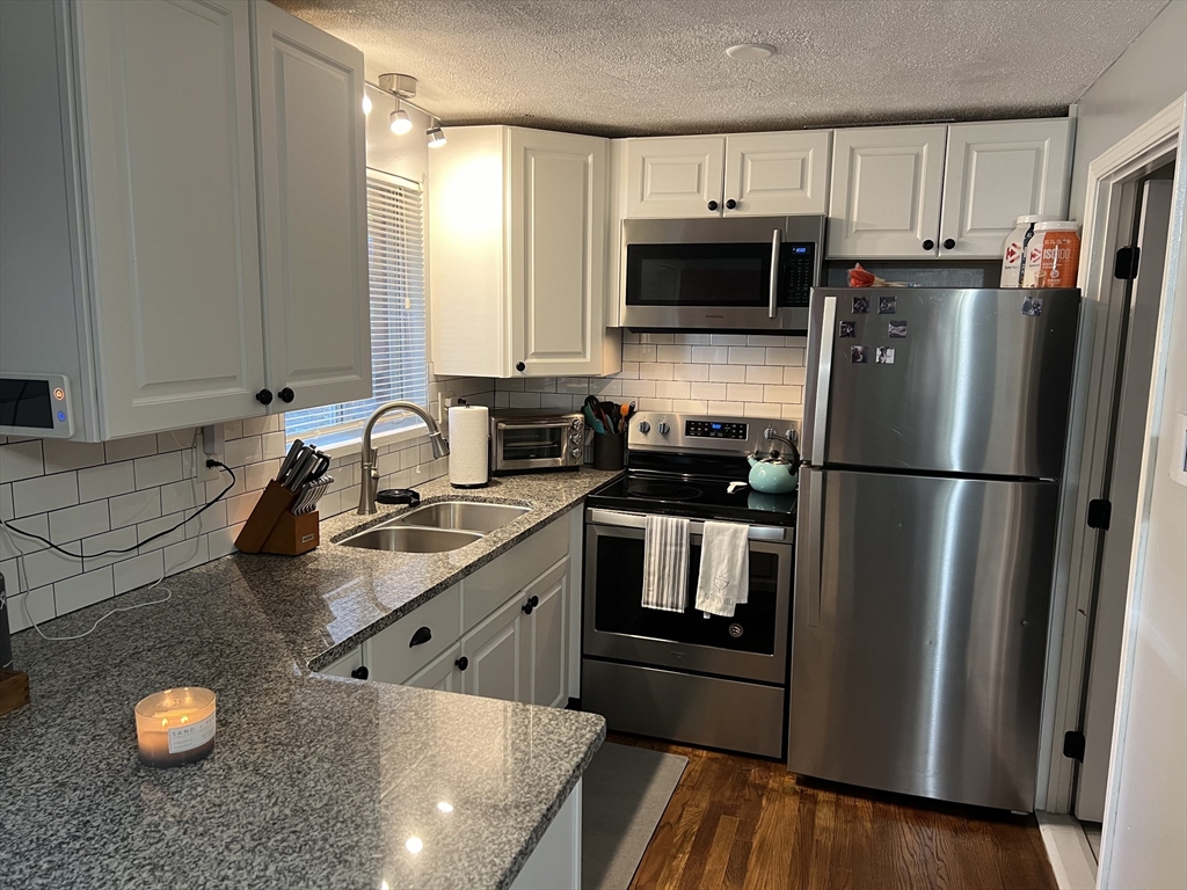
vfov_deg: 53.1
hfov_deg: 67.3
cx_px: 594
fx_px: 892
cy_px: 445
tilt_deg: -9.2
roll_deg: -0.8
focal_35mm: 26
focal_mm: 5.7
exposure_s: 1/60
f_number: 1.5
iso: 125
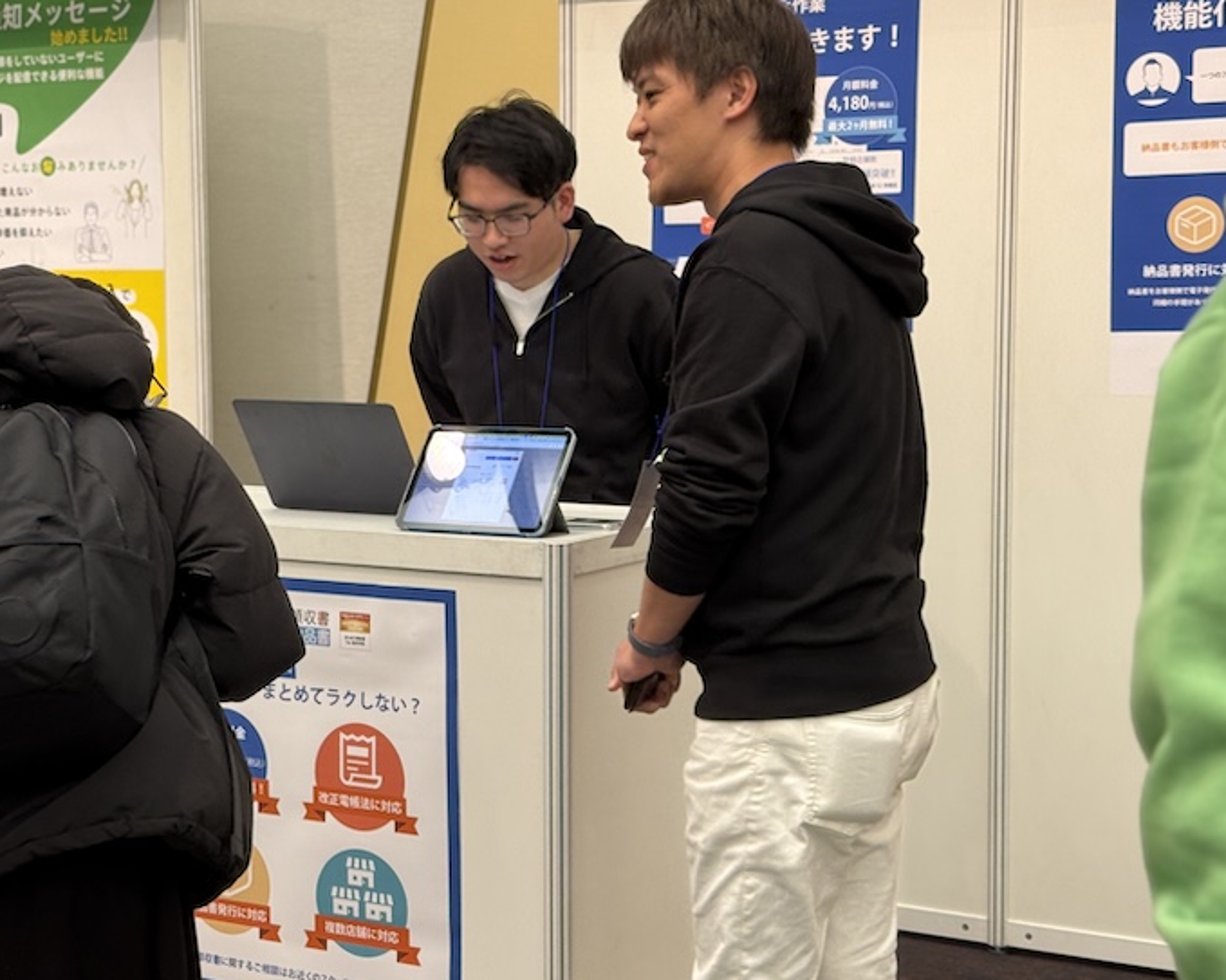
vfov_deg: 22.2
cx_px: 372
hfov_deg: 27.3
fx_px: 2503
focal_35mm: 69
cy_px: 502
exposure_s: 1/97
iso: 100
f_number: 1.78
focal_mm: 6.76
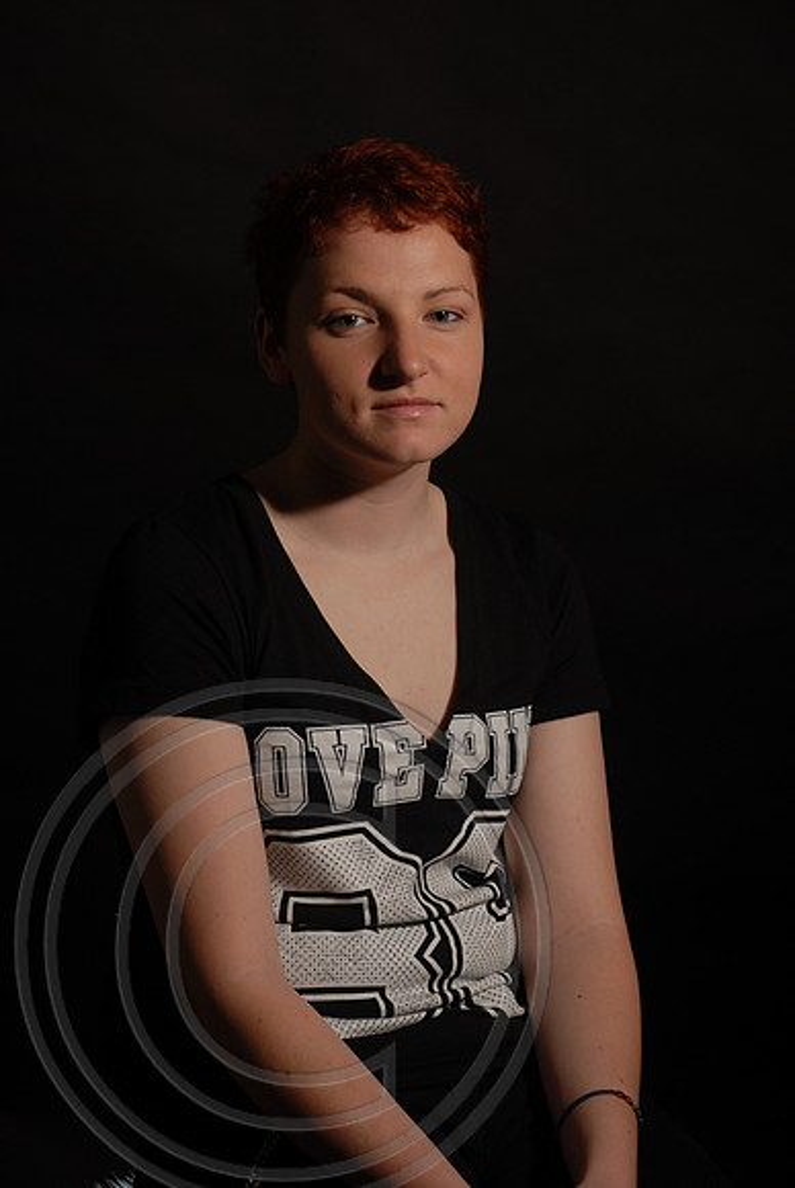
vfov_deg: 18.2
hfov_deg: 12.2
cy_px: 594
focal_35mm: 112
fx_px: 3717
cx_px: 398
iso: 100
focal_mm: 75
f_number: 5.6
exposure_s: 1/125
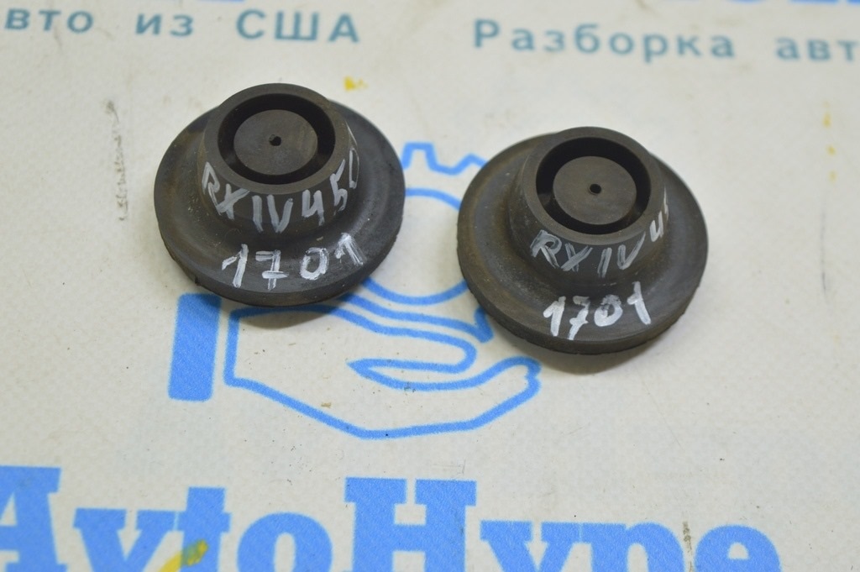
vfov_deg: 18.9
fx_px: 1719
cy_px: 286
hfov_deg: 28.1
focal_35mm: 72
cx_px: 430
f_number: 5.6
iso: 400
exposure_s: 1/20
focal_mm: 48
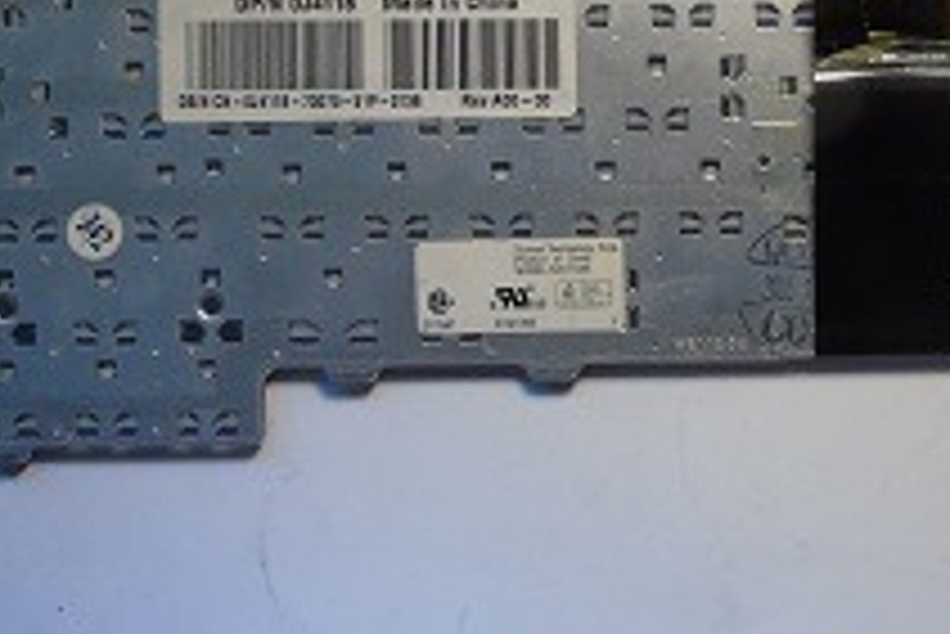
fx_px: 1769
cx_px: 743
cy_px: 85
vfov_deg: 20.0
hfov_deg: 29.5
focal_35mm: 67
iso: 200
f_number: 5
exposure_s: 1/8
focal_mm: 6.1
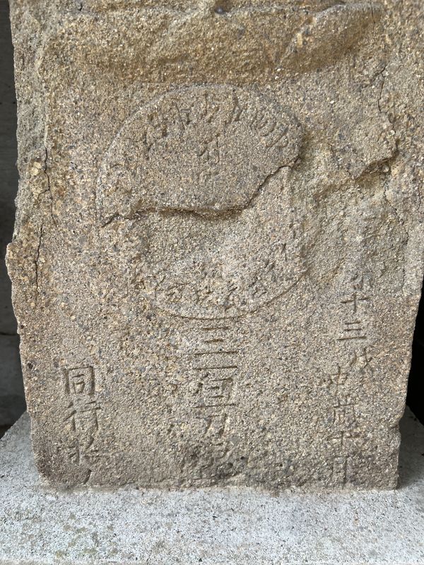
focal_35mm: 26
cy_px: 282
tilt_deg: -17.5
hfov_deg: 53.1
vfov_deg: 67.3
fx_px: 425
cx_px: 212
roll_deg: +2.4
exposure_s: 1/121
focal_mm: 5.7
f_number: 1.5
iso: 40
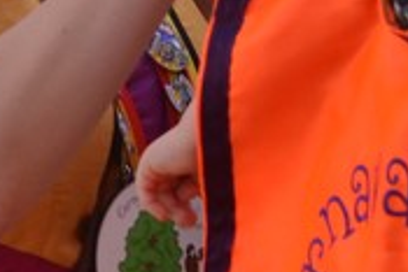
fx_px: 11932
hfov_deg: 2.0
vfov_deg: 1.3
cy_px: -287
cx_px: 263
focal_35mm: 1052
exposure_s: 1/250
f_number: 7.1
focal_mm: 120
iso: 200
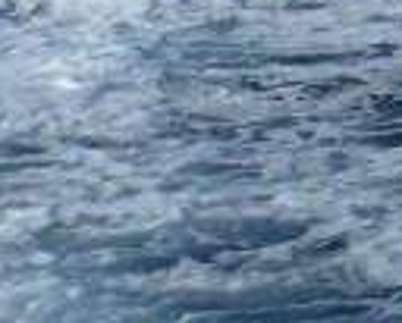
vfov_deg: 7.2
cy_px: -596
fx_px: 2325
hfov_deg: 7.8
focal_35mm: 195
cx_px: 1398
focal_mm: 4.5
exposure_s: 1/640
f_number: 5.6
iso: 80
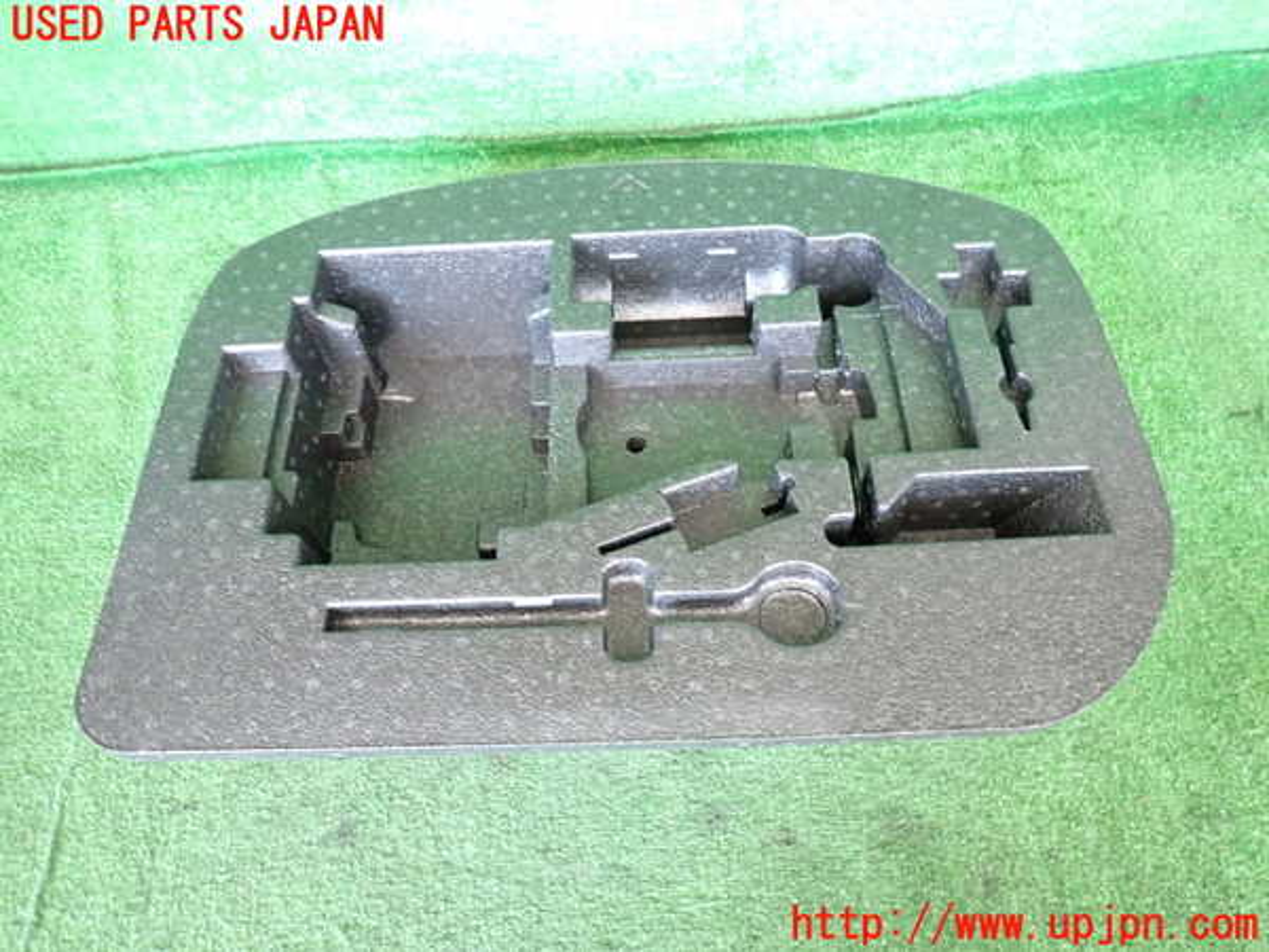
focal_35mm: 25
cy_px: 476
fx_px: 916
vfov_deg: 54.9
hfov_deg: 69.4
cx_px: 634
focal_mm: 4.5
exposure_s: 1/30
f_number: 2
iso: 800
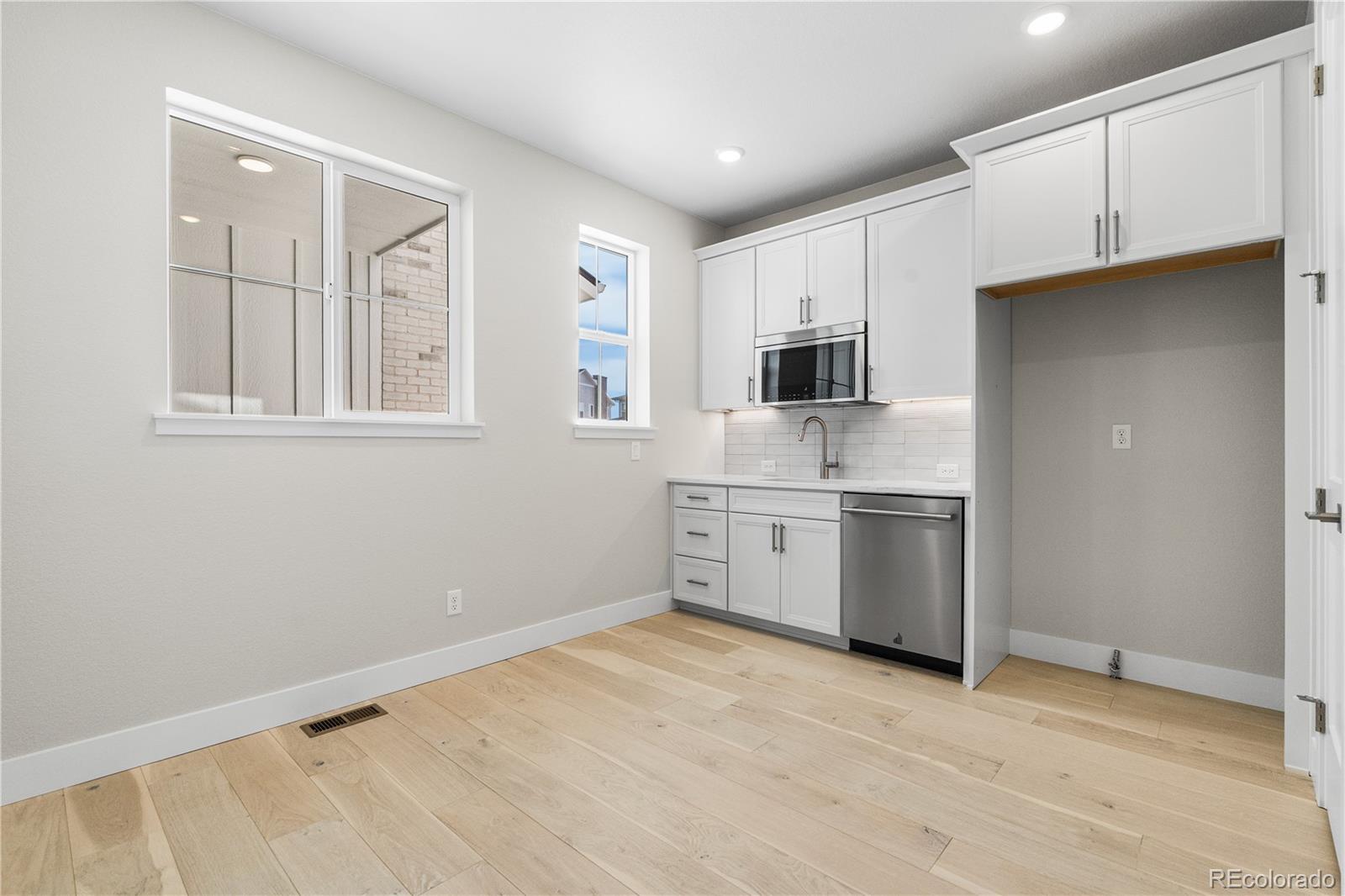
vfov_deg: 73.7
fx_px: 598
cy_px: 448
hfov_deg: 96.7
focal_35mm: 16
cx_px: 672
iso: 500
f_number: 8
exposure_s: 1/15
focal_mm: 16
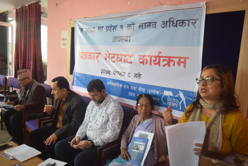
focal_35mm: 27
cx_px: 124
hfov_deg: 67.4
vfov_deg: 48.0
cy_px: 83
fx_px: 186
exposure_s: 1/50
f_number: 3.5
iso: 800
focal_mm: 18
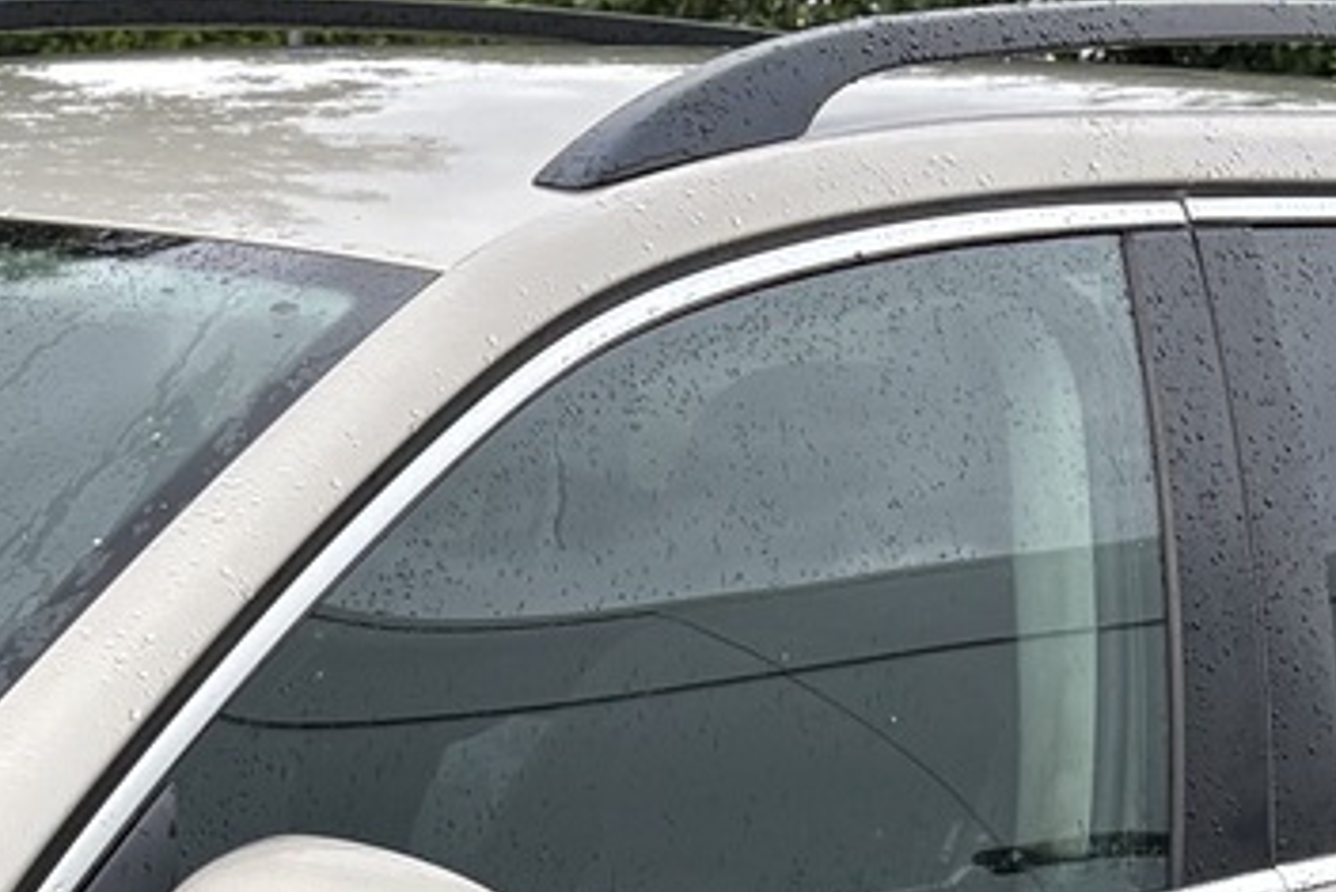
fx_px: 4566
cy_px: 1518
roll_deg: -0.1
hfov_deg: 15.9
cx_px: -368
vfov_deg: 10.6
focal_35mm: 123
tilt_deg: -17.6
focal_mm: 5.96
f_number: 1.6
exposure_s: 1/701
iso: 50
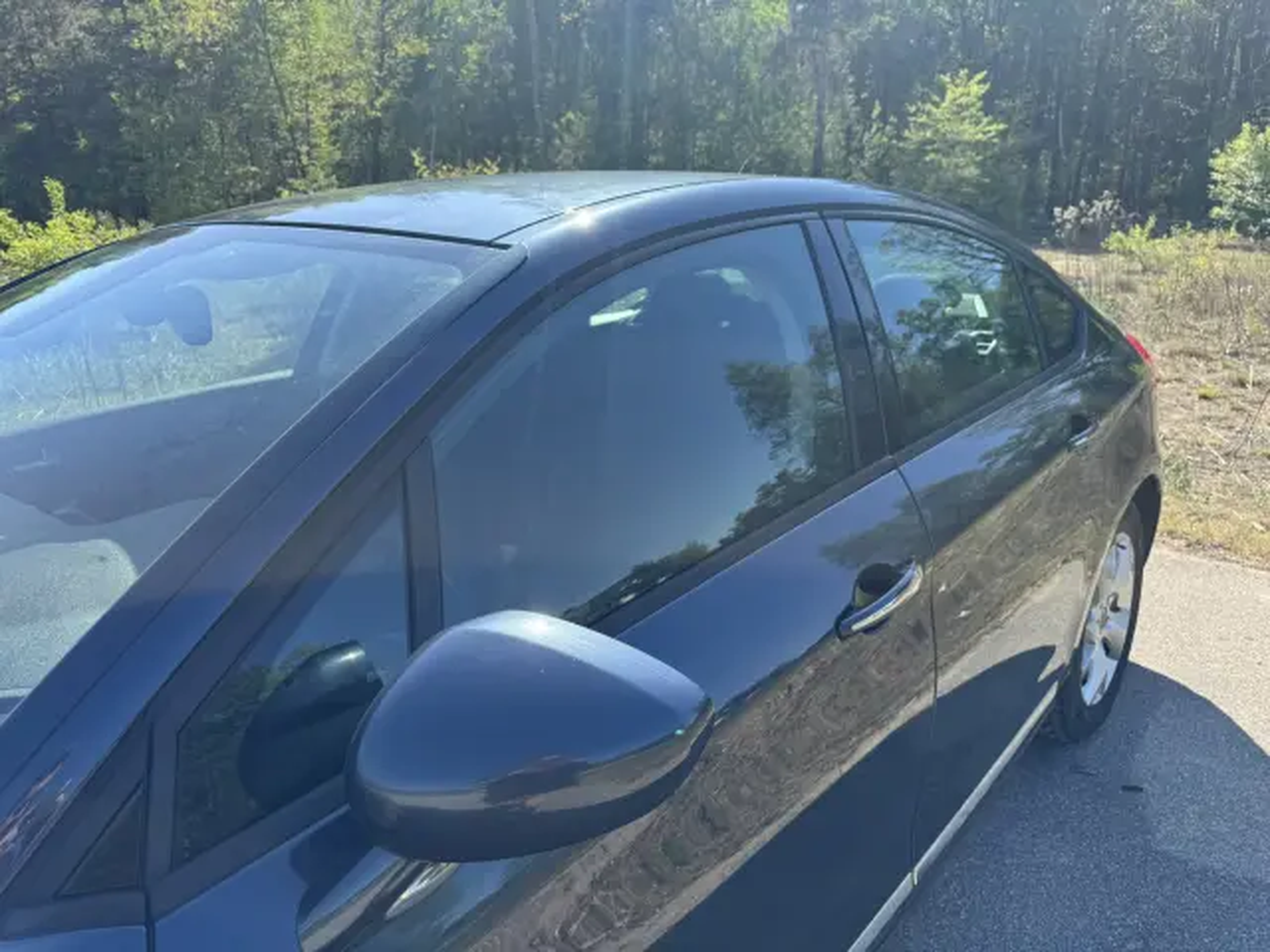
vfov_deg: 56.8
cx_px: 635
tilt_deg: -16.2
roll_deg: +1.3
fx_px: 881
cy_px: 476
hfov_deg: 71.6
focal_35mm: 24
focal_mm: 6.76
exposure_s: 1/1285
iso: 80
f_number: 1.78
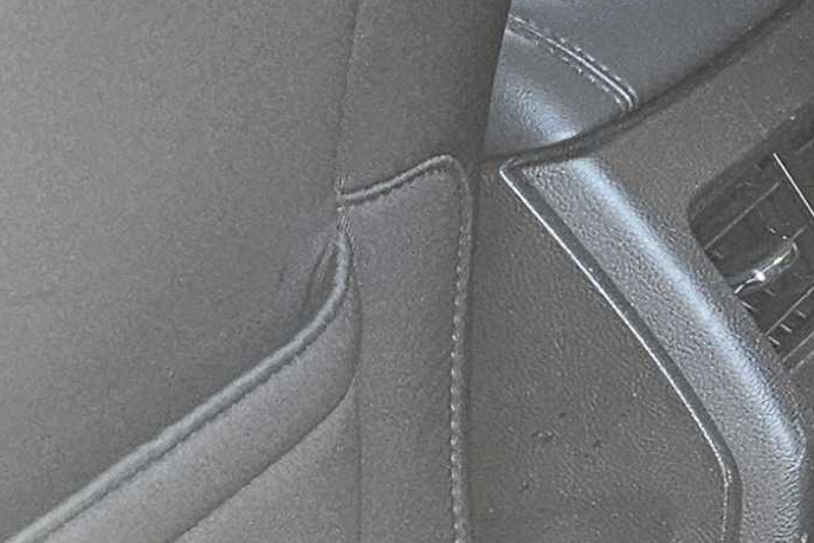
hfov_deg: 11.4
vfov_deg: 9.9
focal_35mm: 139
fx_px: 3143
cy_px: 287
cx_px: 2115
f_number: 1.8
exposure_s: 1/180
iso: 200
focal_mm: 5.4
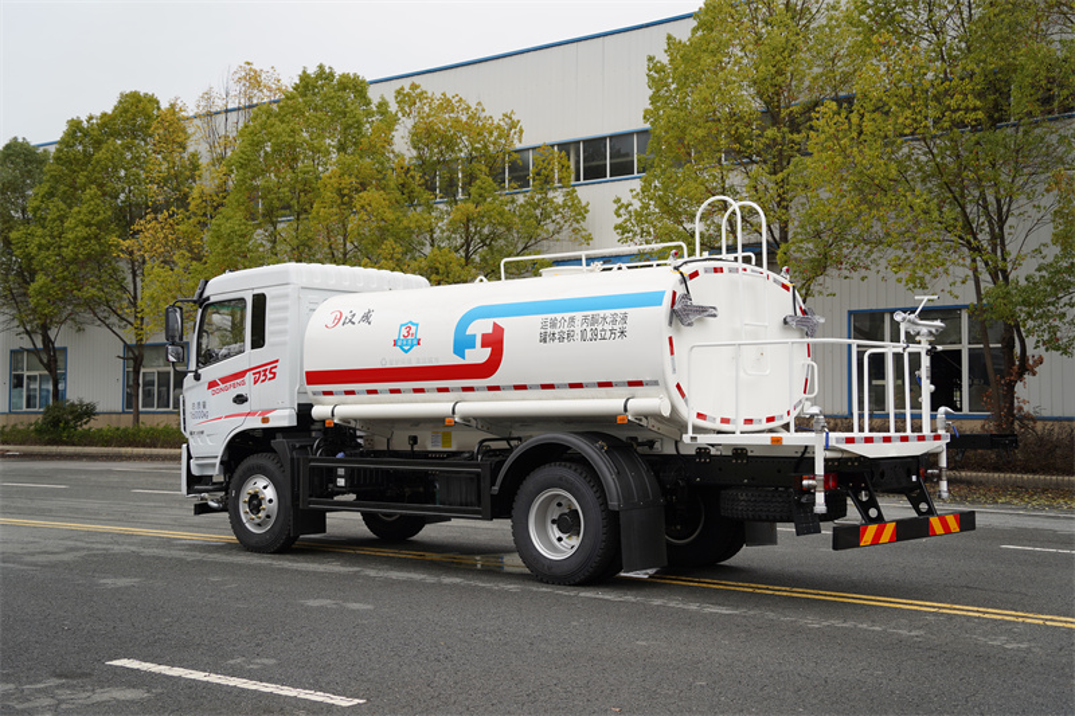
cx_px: 538
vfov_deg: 29.2
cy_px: 358
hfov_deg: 42.8
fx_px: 1373
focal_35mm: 46
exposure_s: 1/640
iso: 100
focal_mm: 46
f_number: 4
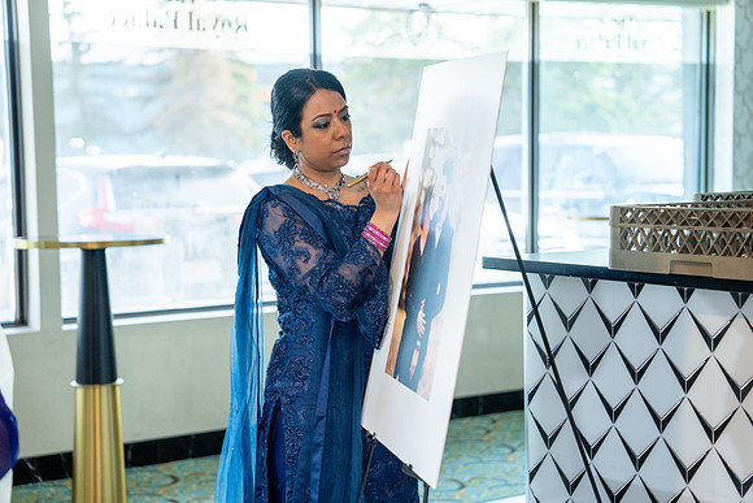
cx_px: 376
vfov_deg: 19.5
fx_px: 1464
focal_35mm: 70
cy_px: 252
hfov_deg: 28.8
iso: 640
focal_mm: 70
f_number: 2.8
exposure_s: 1/160
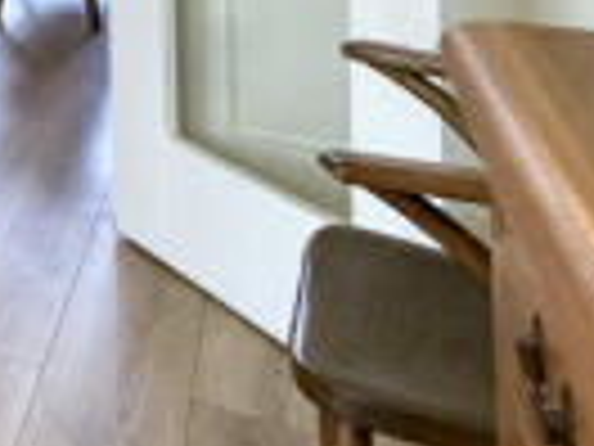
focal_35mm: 62
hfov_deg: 18.5
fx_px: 1064
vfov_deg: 19.8
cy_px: -264
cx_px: -623
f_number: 2.2
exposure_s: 1/100
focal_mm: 2.22
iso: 160
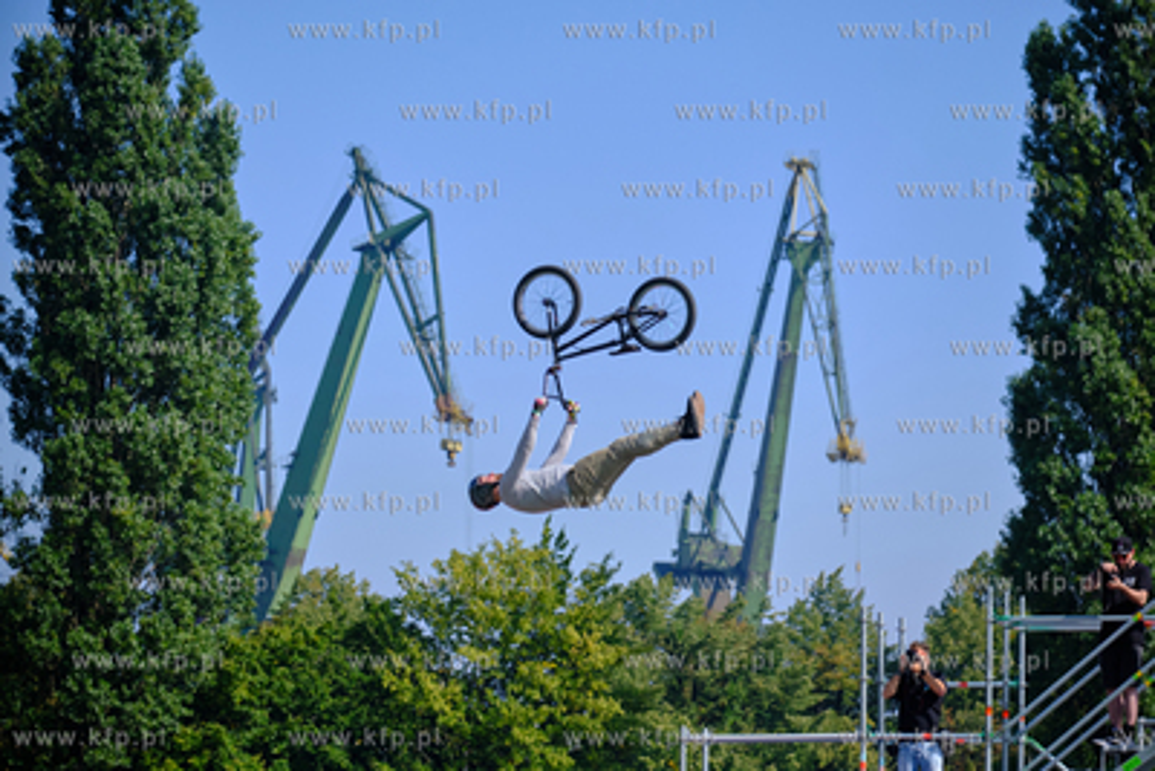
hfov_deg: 12.4
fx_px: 5295
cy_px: 386
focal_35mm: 165
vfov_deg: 8.3
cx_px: 578
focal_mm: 110.3
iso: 640
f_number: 4.2
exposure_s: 1/4000
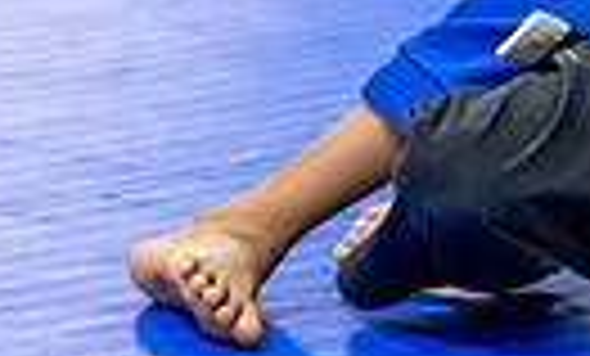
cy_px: -186
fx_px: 7452
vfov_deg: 2.7
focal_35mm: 468
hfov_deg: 4.5
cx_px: 800
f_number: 2.8
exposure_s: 1/500
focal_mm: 79
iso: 4000
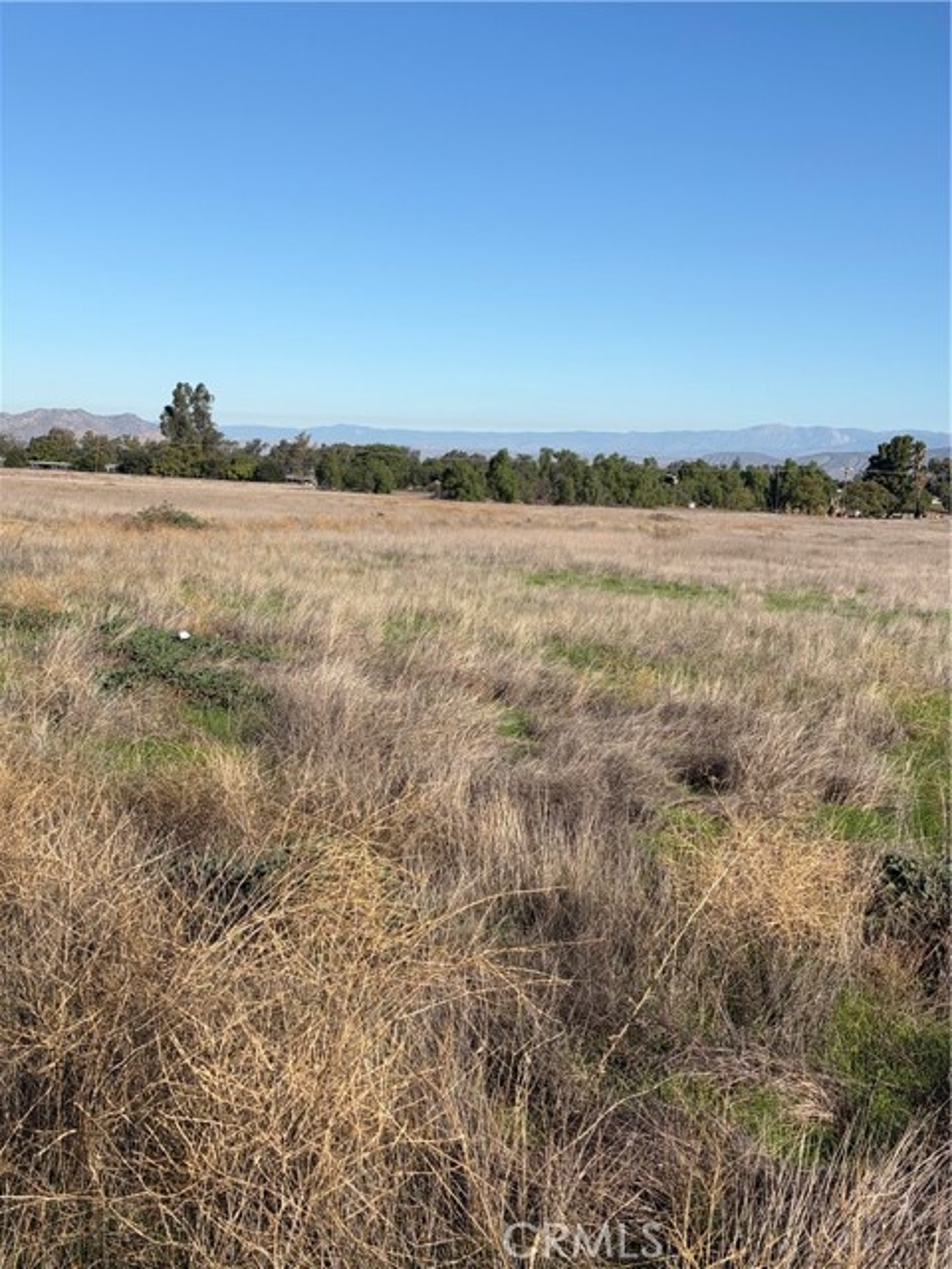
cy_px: 634
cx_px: 476
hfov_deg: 30.3
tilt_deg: -4.3
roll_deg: -0.8
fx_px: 1760
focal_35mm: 48
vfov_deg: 39.7
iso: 64
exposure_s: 1/6024
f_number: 1.78
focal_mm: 6.76
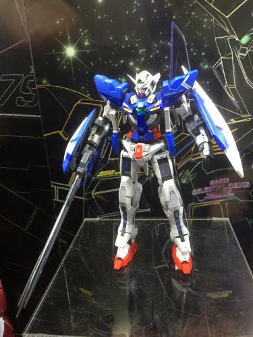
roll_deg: +3.6
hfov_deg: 48.2
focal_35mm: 29
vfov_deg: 61.7
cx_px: 126
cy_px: 168
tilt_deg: -16.5
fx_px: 283
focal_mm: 4.15
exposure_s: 1/30
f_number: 2.2
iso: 160
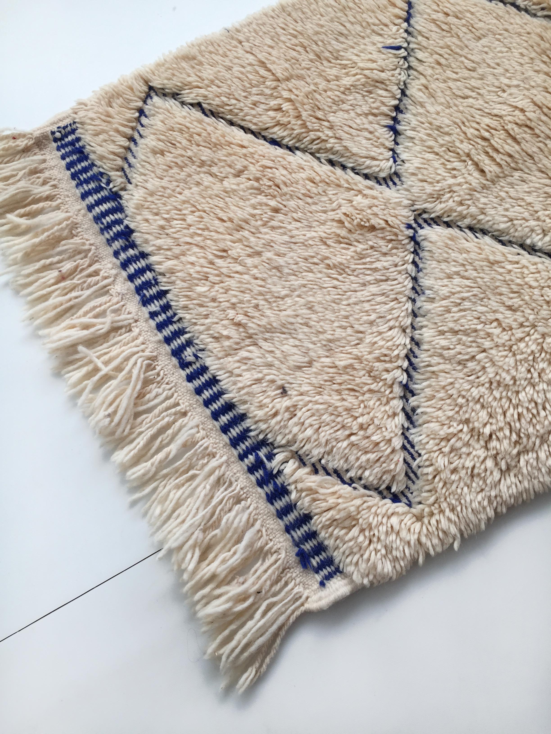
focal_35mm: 29
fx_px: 615
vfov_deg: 61.7
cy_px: 367
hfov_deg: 48.2
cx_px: 276
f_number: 2.2
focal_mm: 4.15
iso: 32
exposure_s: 1/100
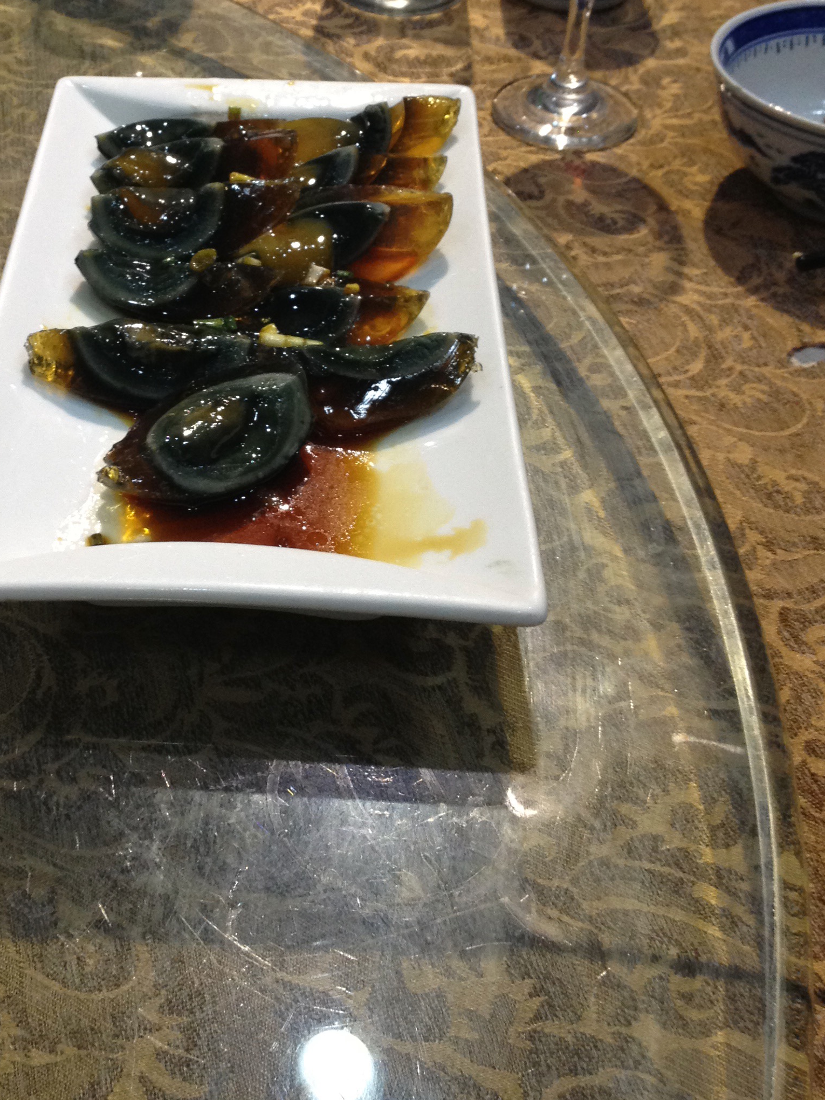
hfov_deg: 25.7
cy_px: 346
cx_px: 188
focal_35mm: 56
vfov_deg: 34.0
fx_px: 1780
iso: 125
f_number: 2.4
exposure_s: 1/20
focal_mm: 4.28
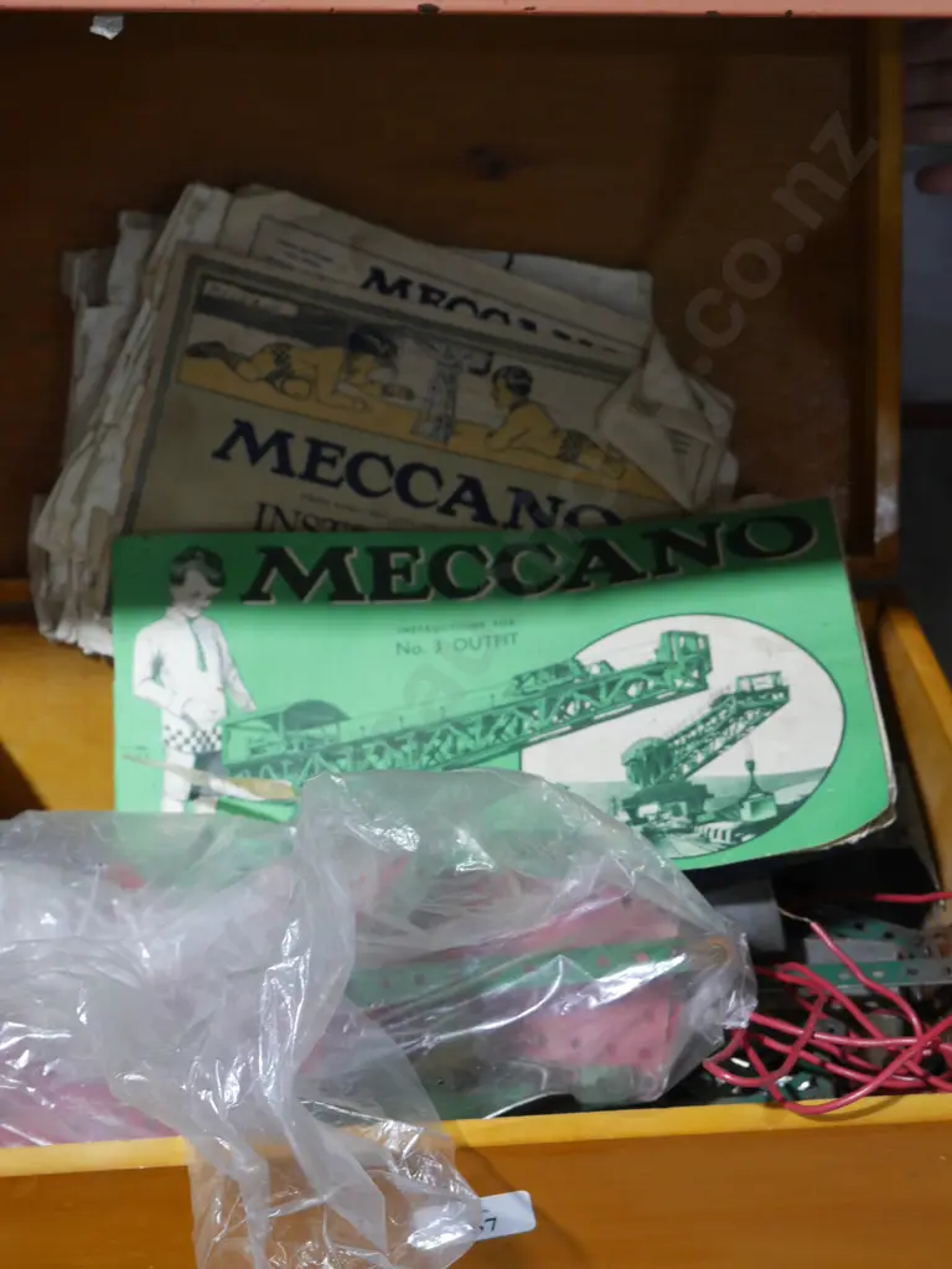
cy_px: 634
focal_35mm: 52
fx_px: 1907
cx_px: 476
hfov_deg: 28.0
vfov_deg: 36.8
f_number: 7.1
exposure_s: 1/60
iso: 2000
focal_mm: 26
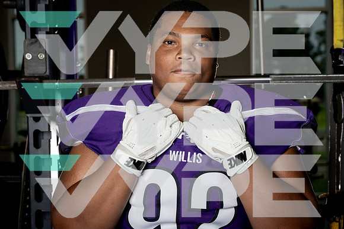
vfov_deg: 20.6
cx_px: 172
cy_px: 114
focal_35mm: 66
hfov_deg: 30.5
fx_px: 631
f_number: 5.6
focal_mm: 66
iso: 640
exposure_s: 1/250
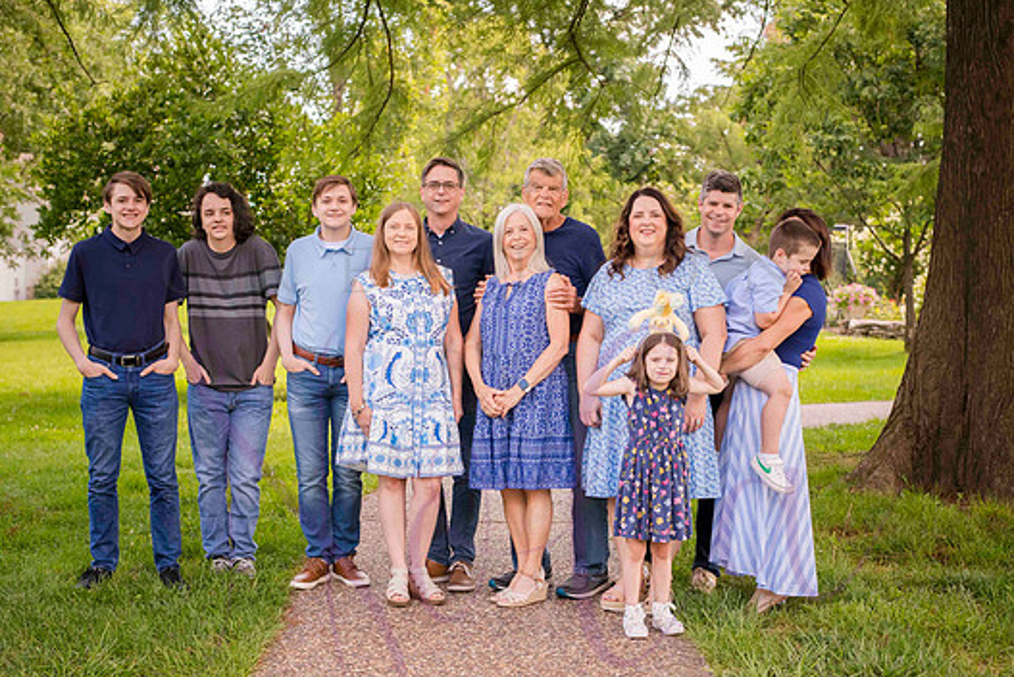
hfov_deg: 36.2
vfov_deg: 24.6
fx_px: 1550
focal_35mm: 55
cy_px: 364
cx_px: 516
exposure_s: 1/320
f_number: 4
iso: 400
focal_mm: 50
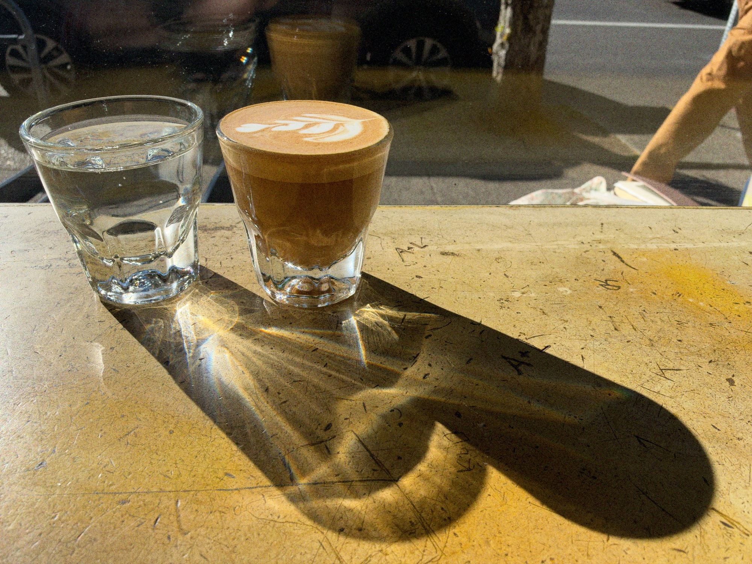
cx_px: 376
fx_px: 521
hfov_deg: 71.6
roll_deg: -0.6
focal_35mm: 24
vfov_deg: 56.8
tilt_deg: -32.8
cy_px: 282
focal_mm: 6.93
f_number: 4
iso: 64
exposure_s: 1/561
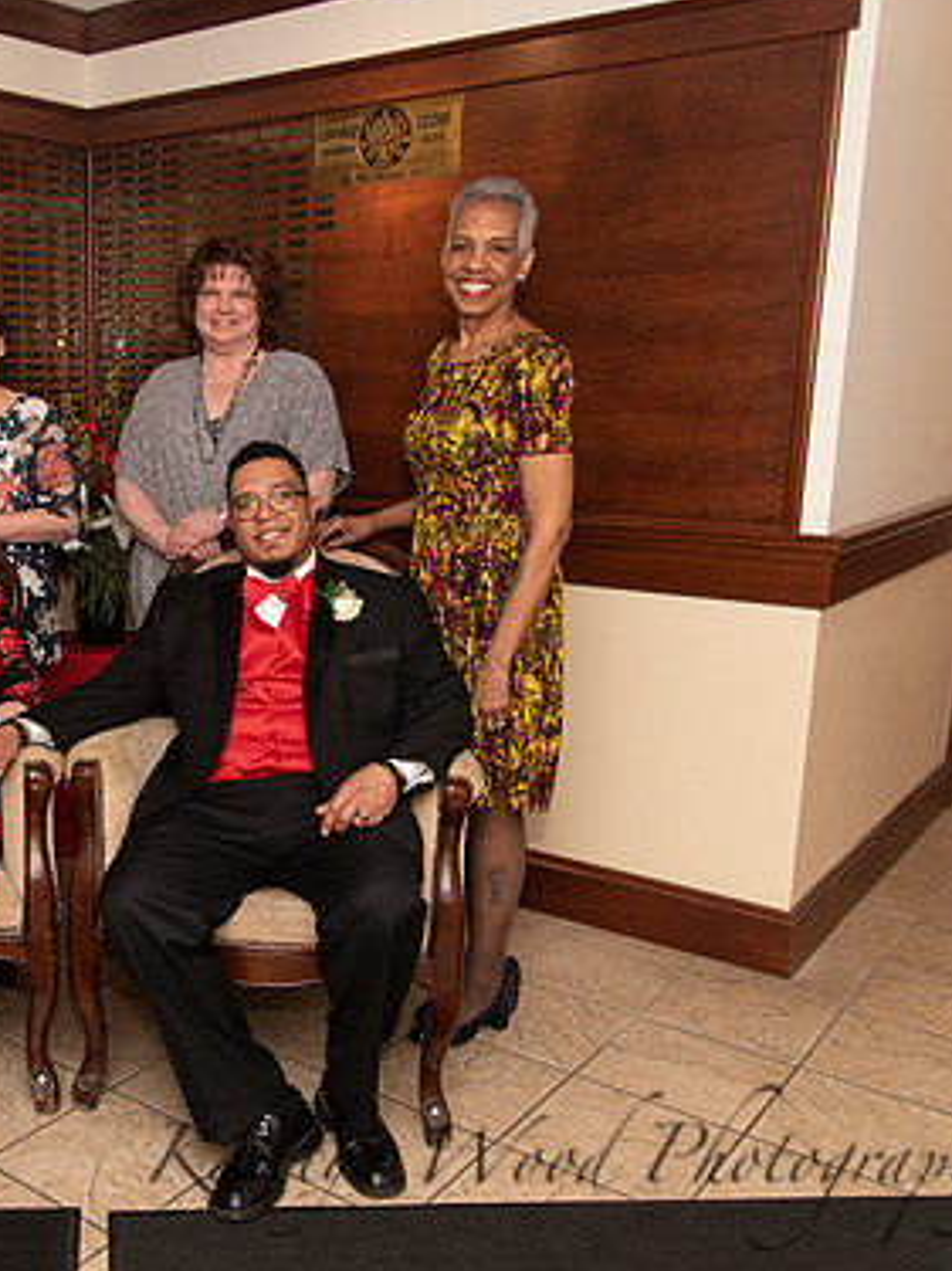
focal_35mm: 36
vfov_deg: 51.4
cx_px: 146
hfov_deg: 37.7
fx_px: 1321
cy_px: 632
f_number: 4
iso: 800
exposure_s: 1/200
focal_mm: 24
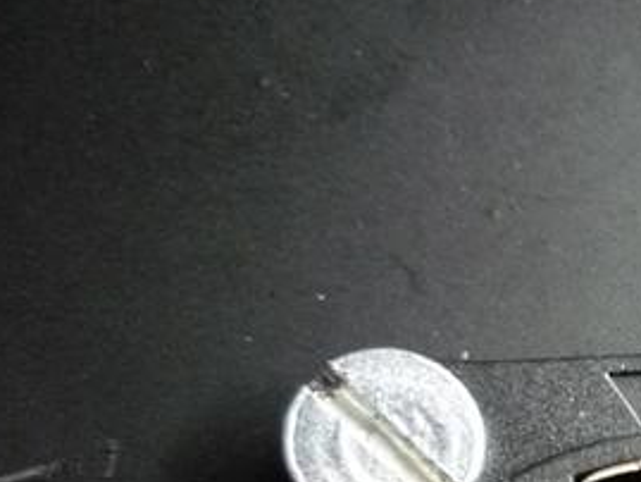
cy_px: 725
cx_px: 922
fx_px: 2112
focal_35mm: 114
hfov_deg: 16.0
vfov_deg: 12.4
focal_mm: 5.2
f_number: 3.3
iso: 400
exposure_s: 1/25
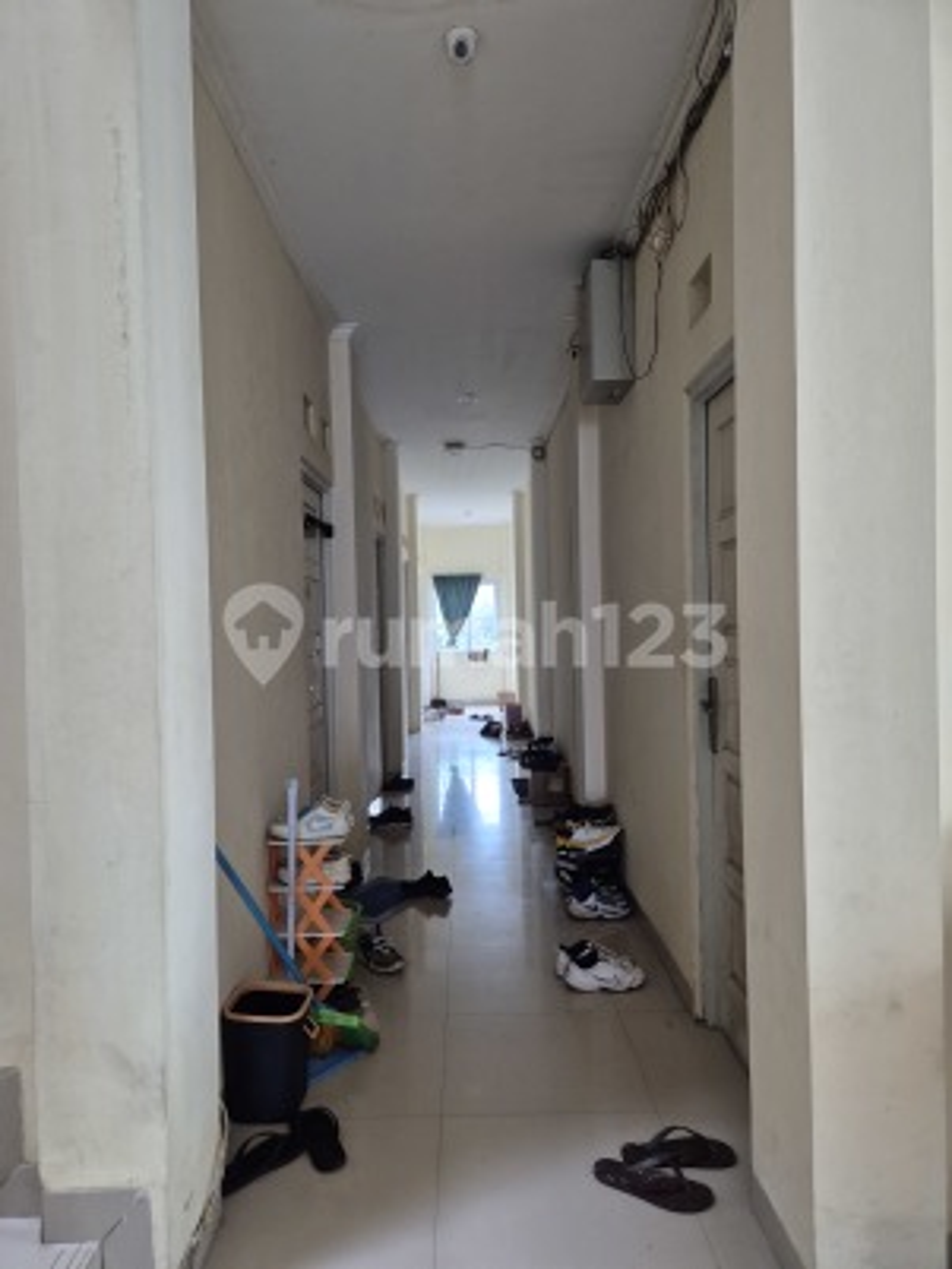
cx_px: 476
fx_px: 843
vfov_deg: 73.9
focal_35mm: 23
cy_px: 634
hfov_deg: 58.9
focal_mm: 5.4
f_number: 1.8
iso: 400
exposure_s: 1/100
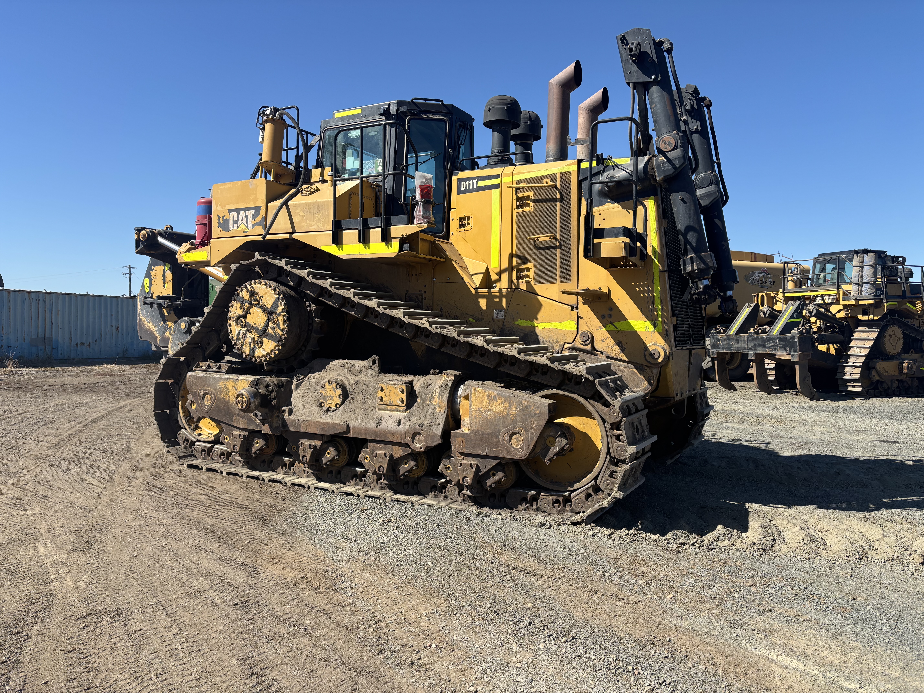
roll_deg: -0.7
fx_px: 694
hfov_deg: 67.3
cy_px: 346
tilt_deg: -1.8
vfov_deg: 53.1
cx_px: 462
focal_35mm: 26
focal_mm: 5.96
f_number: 1.6
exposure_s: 1/2513
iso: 50
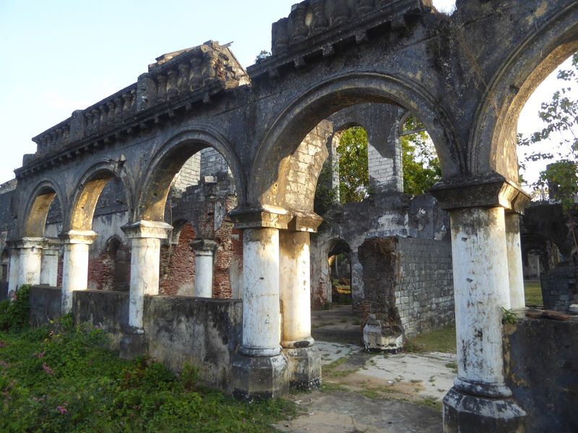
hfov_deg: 69.4
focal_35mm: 25
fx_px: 417
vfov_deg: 54.9
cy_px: 216
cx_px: 289
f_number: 3.3
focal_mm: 4.3
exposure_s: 1/125
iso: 80
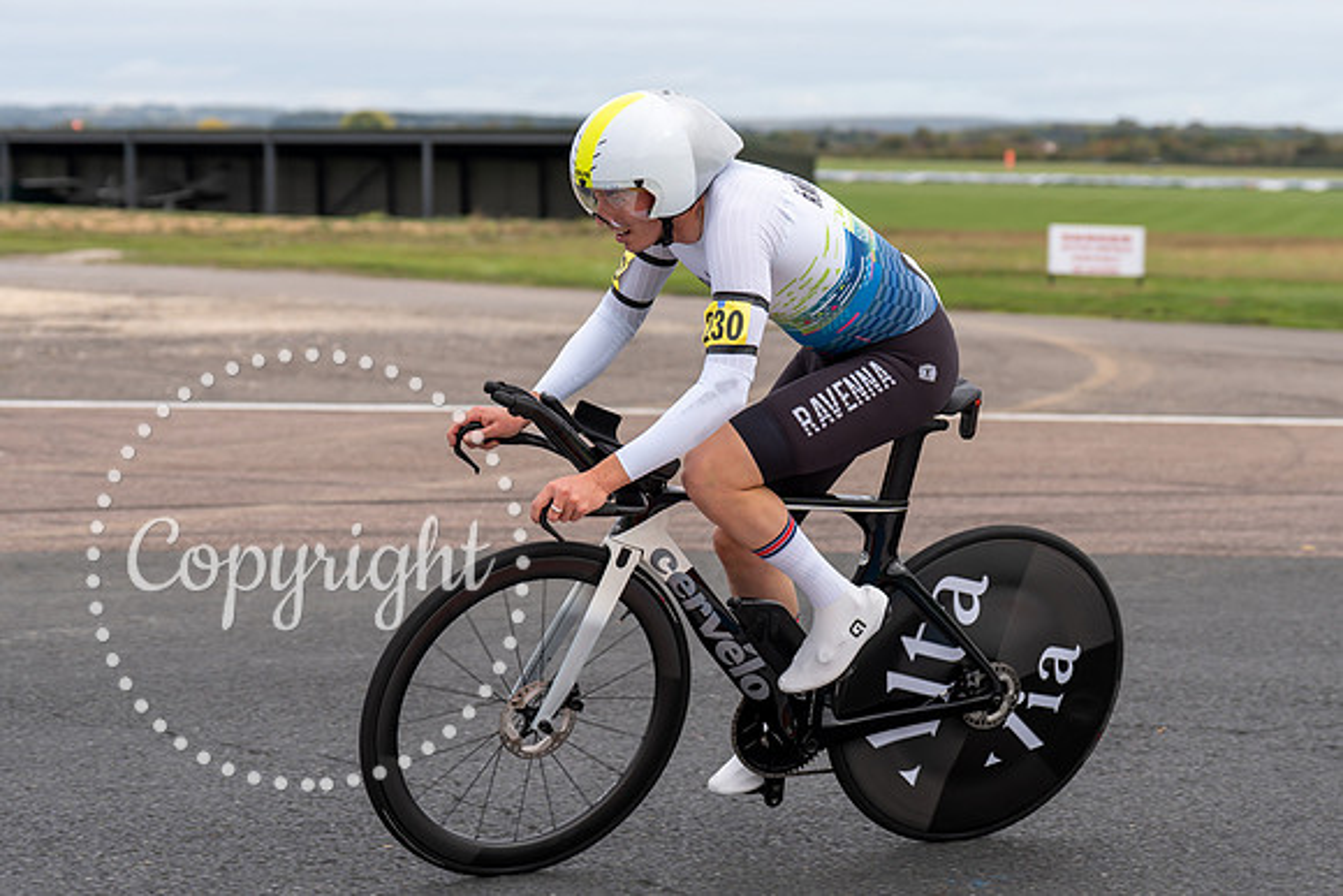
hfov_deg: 22.1
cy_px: 374
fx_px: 3439
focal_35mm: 92
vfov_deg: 14.8
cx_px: 688
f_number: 3.5
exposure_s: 1/1000
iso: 125
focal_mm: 70
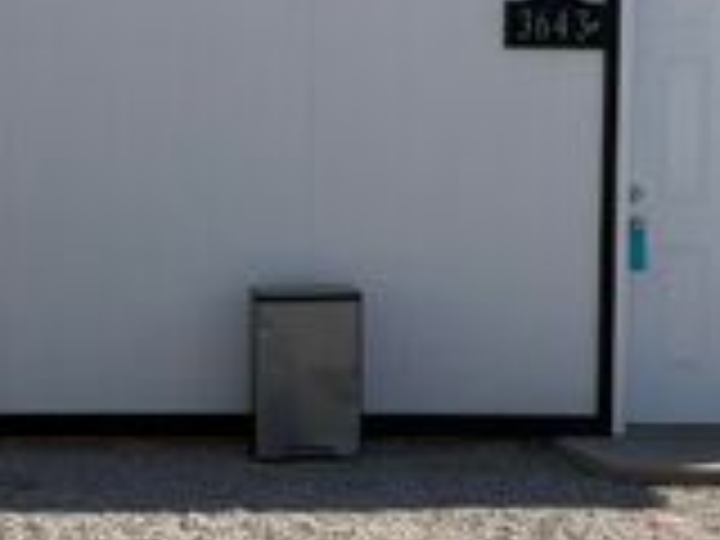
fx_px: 3390
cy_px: 137
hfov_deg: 12.1
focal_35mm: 163
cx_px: 504
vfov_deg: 9.1
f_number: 1.6
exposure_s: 1/3831
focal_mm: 5.96
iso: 40
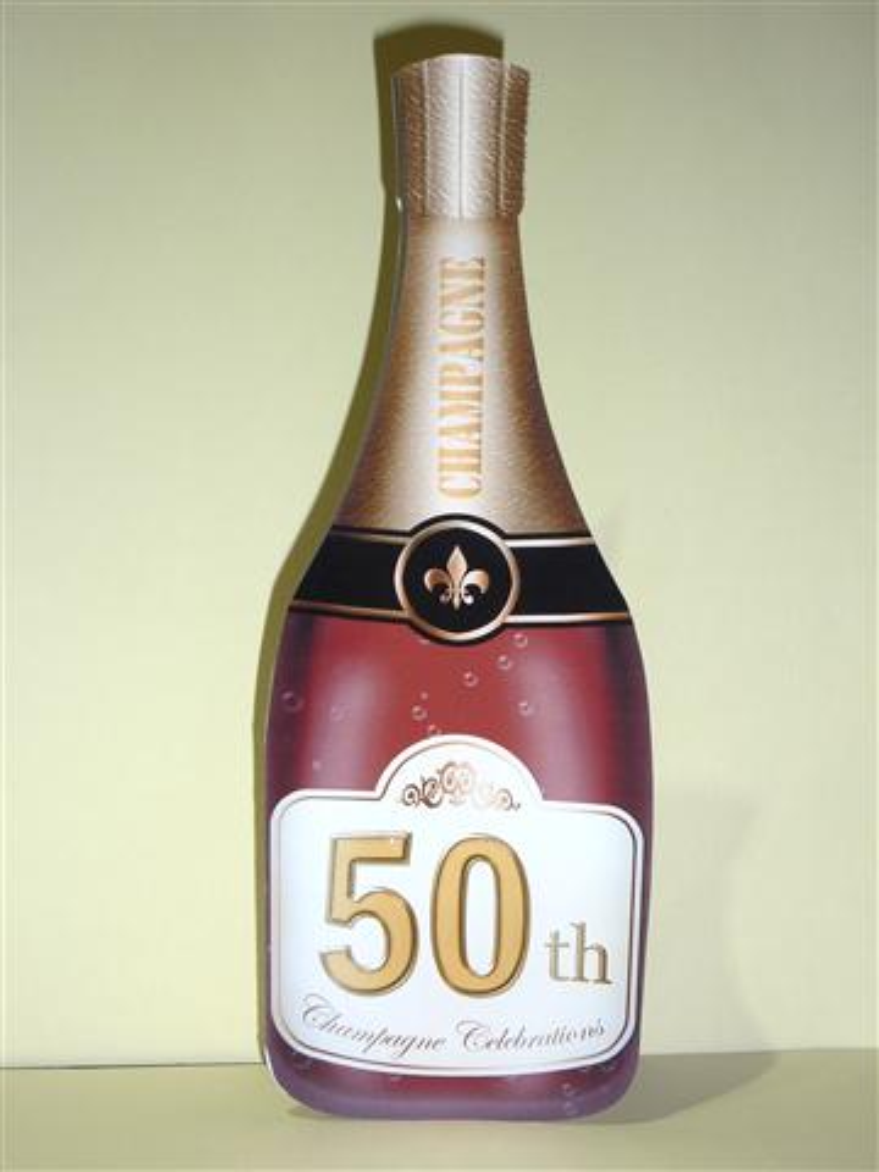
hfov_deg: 26.6
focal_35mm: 55
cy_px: 586
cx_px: 440
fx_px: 1862
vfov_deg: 34.9
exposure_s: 1/30
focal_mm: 9.1
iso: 100
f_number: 3.9
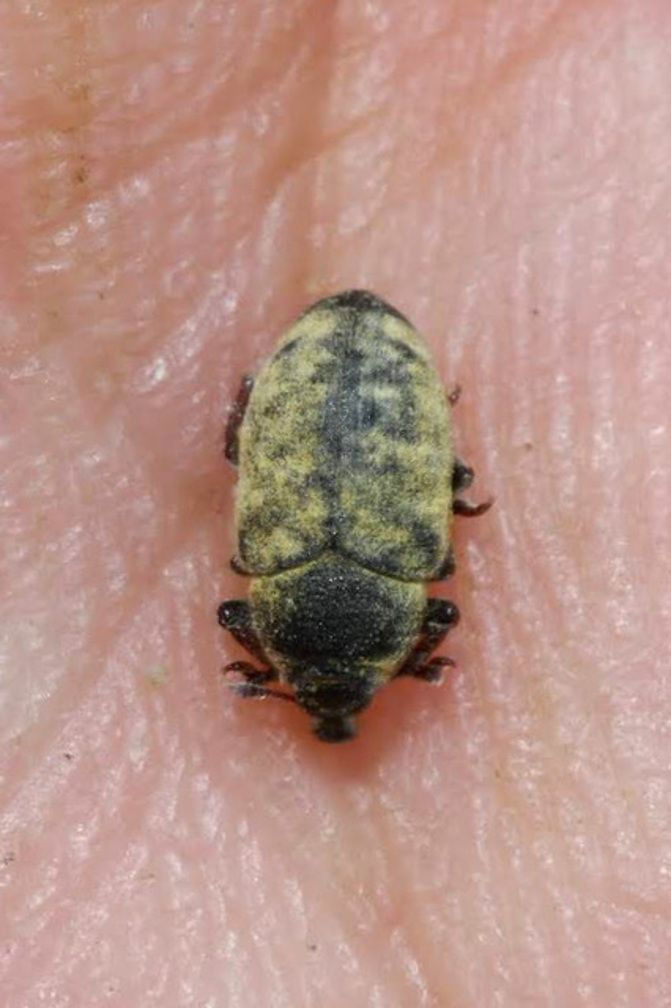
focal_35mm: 158
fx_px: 4408
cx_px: 336
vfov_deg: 13.0
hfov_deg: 8.7
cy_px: 504
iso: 250
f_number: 32
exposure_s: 1/60
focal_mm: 105
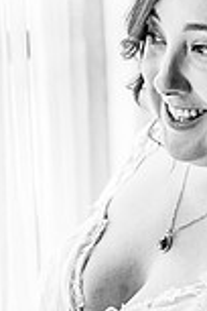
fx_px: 914
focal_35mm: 106
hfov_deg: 12.9
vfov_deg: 19.3
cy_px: 136
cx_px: 160
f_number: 2.8
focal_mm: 36
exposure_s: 1/800
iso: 1600
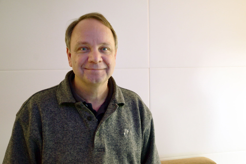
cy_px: 81
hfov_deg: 48.4
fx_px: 273
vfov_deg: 33.4
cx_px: 126
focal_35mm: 40
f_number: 4.2
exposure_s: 1/50
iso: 2500
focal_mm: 26
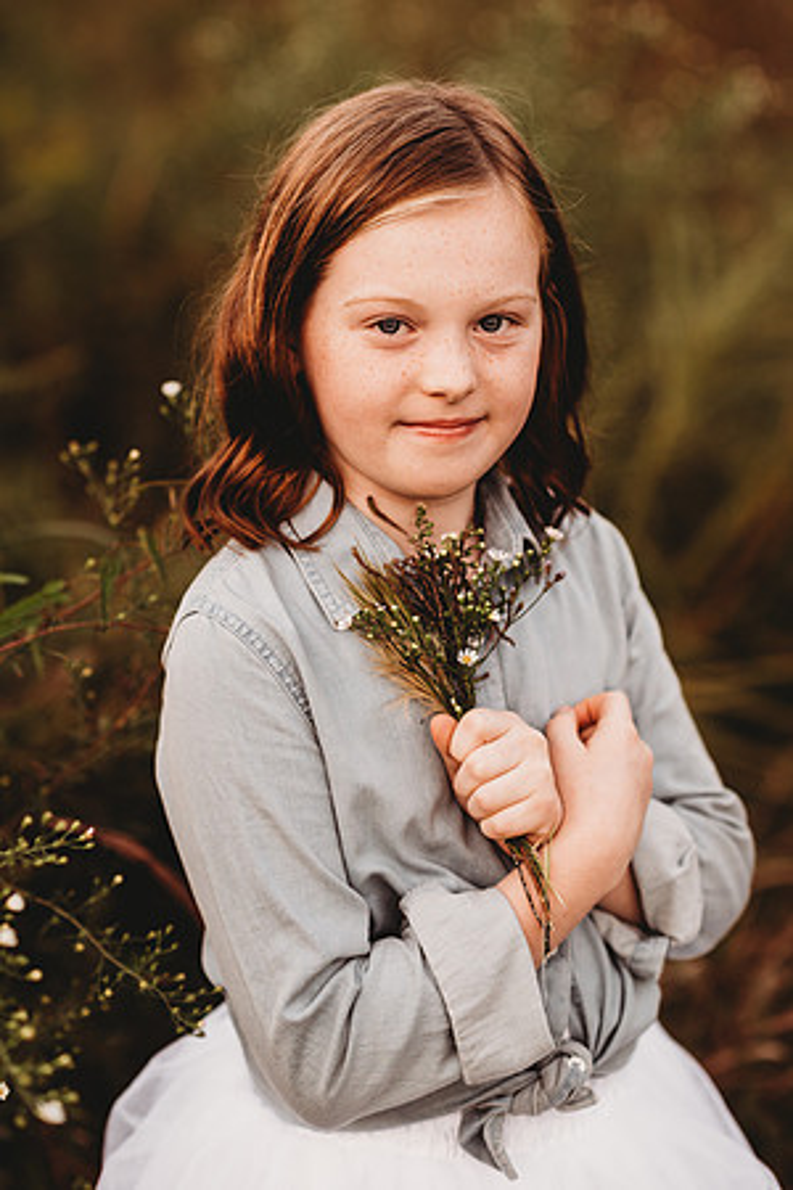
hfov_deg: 16.1
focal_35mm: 85
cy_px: 595
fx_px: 2808
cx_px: 396
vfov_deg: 23.9
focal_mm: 85
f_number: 2.2
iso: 125
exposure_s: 1/125
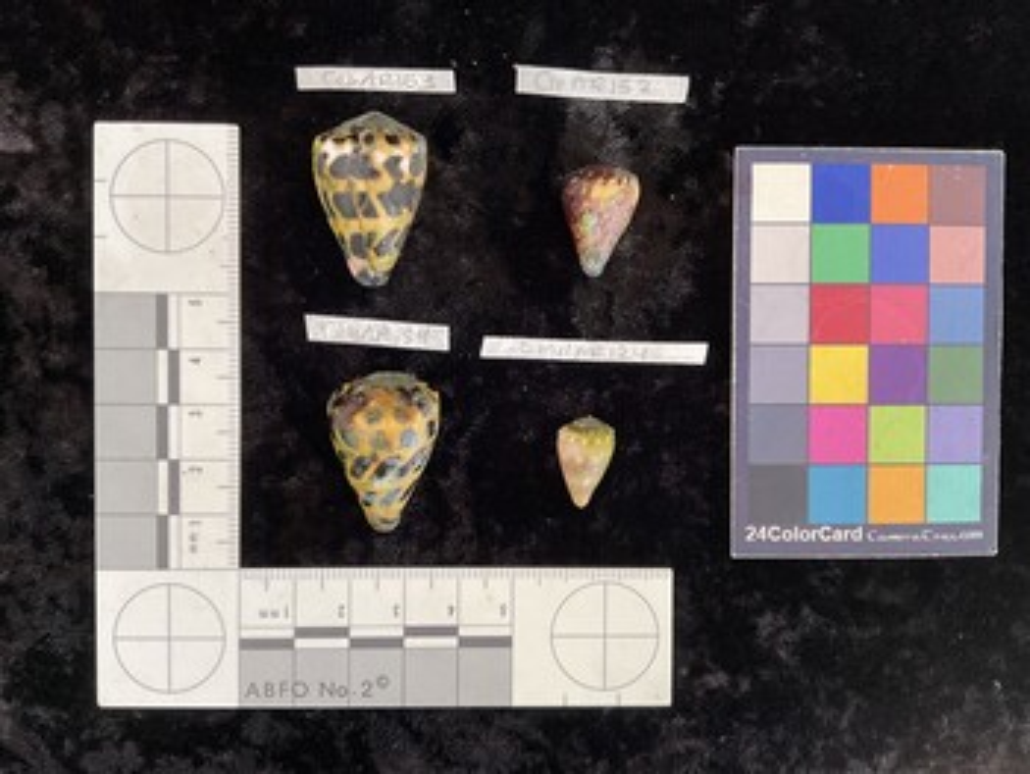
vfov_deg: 48.3
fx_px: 863
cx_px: 515
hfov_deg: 61.6
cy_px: 387
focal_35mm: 29
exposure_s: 1/60
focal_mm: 3
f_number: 1.8
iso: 100
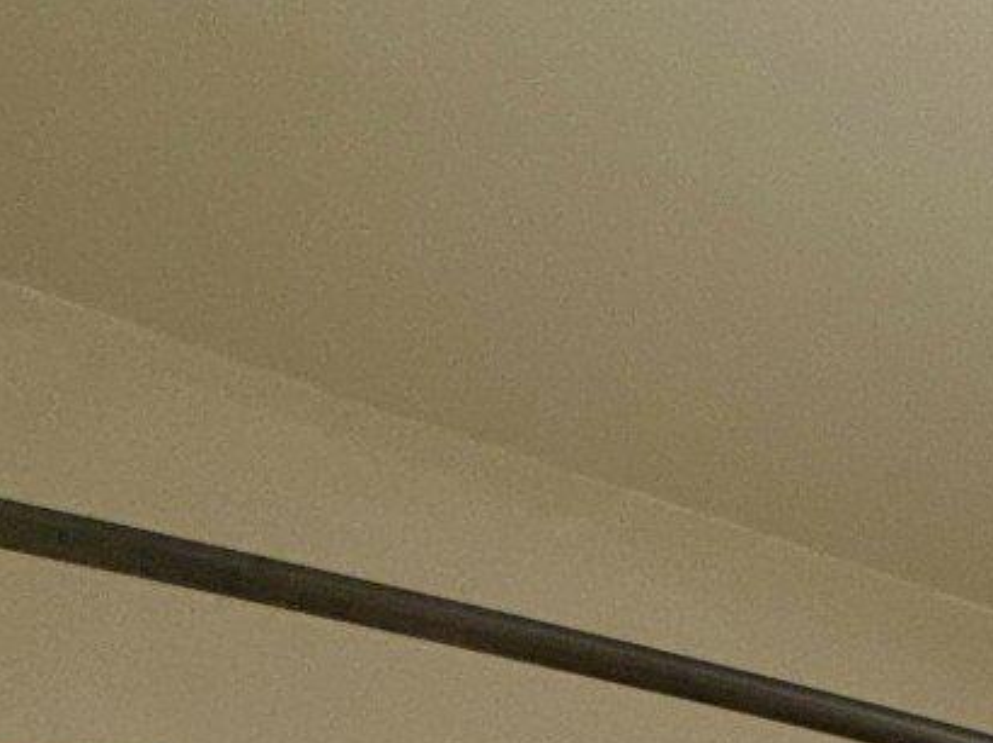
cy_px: 1779
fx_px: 2007
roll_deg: -0.3
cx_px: 2129
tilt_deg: -3.3
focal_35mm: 70
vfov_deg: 14.3
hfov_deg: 17.2
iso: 320
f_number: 2.2
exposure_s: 1/120
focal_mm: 2.22
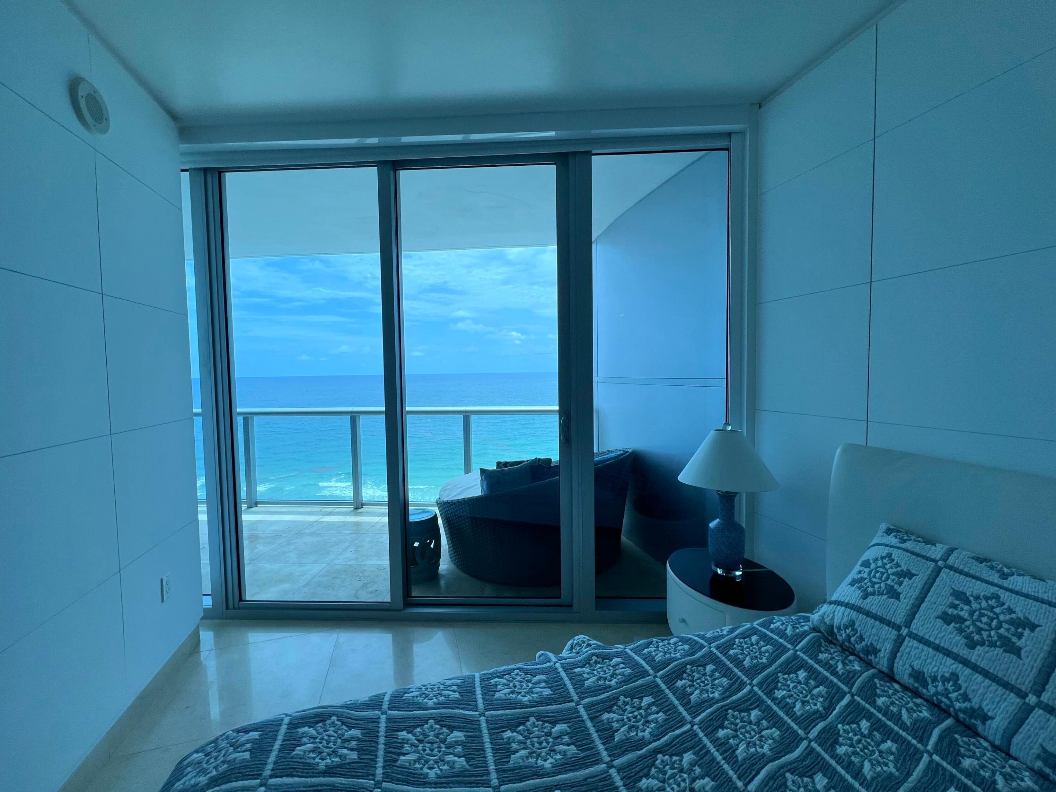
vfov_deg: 89.9
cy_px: 396
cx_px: 528
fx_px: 397
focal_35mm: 13
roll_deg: +1.4
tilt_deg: -1.2
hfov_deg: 106.2
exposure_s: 1/927
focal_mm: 1.57
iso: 32
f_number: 1.8
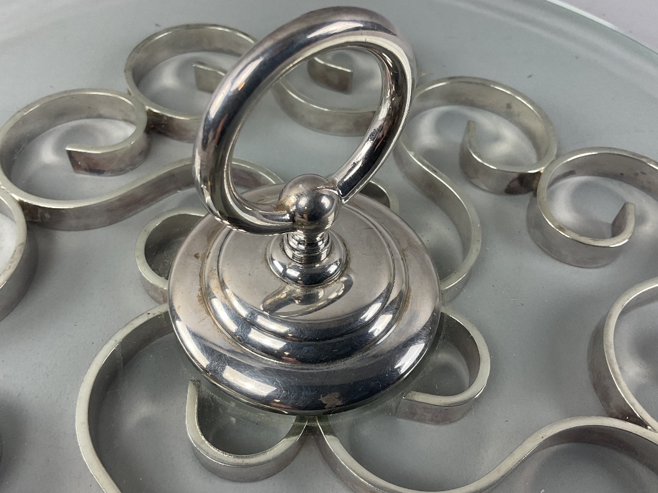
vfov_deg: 42.9
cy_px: 230
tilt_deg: -52.1
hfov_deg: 55.3
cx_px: 314
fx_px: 627
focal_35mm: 33
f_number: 1.8
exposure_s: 1/100
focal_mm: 3
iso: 50
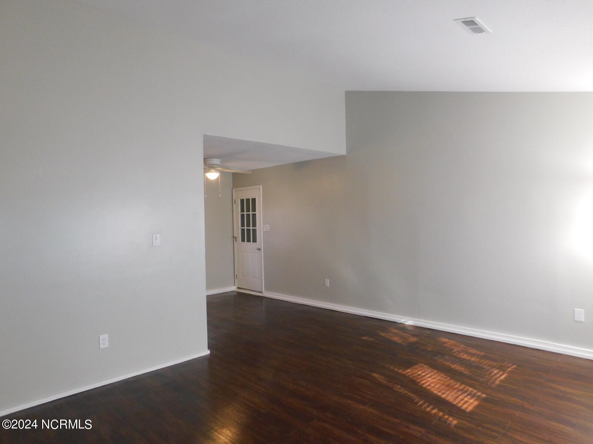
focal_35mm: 23
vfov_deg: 58.9
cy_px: 222
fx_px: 394
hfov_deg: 73.9
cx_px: 296
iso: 250
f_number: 3
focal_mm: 4
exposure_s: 1/30
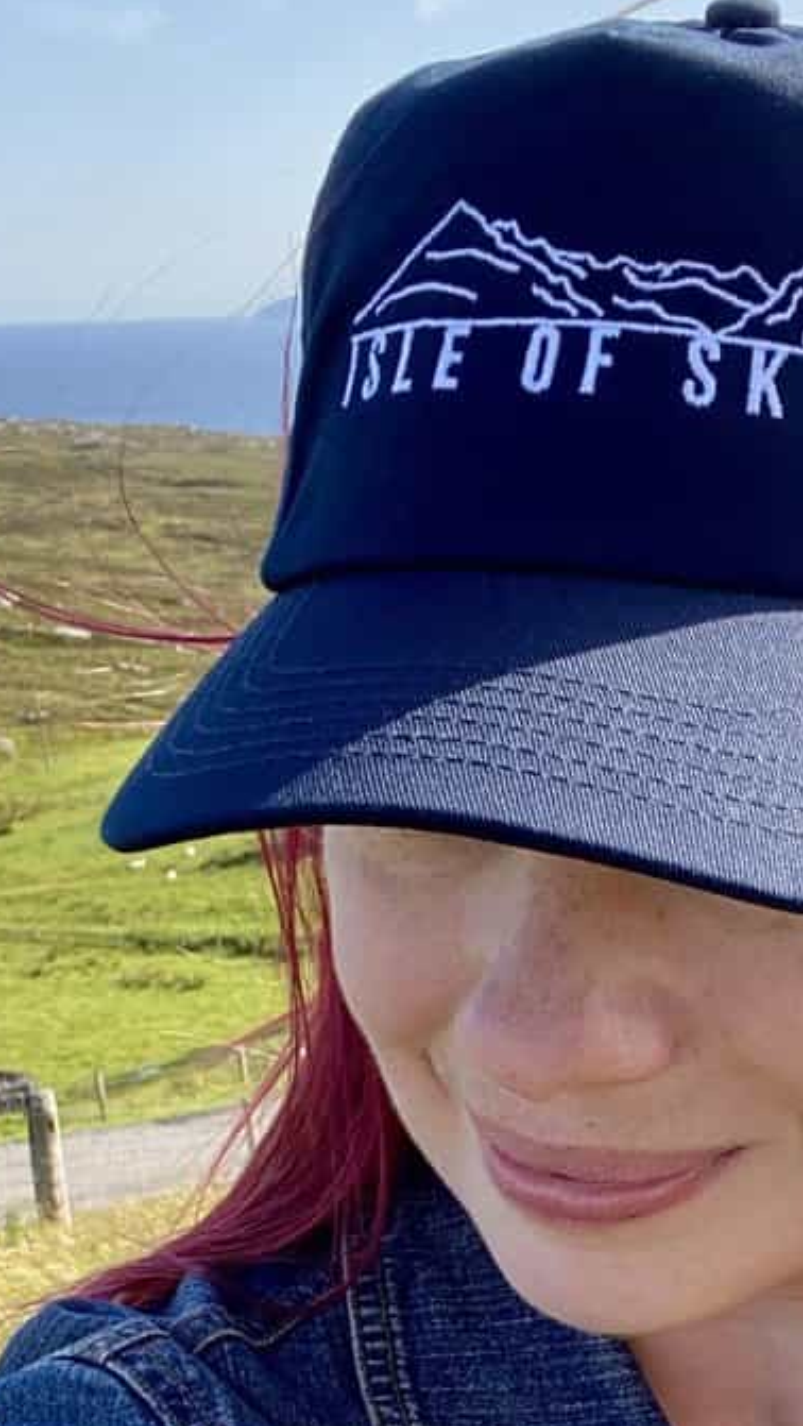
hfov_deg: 19.4
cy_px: 1167
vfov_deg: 33.7
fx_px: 2269
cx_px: 818
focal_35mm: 60
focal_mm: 2.71
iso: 25
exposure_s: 1/214
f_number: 2.2
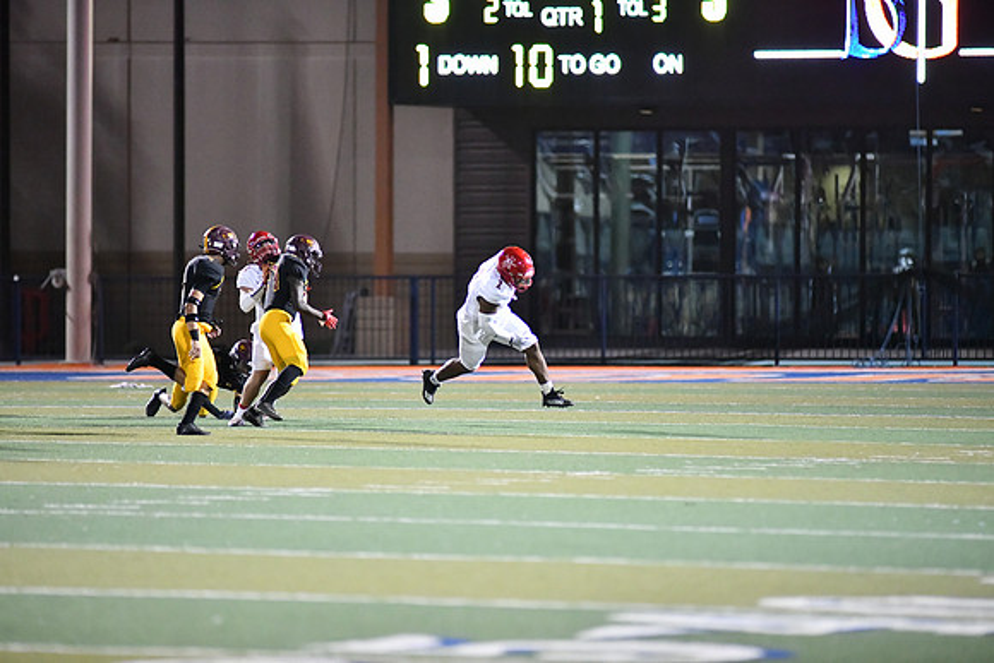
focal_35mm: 300
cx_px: 497
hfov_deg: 6.9
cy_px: 332
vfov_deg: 4.6
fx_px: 8285
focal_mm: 300
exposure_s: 1/1250
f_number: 2.8
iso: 9000
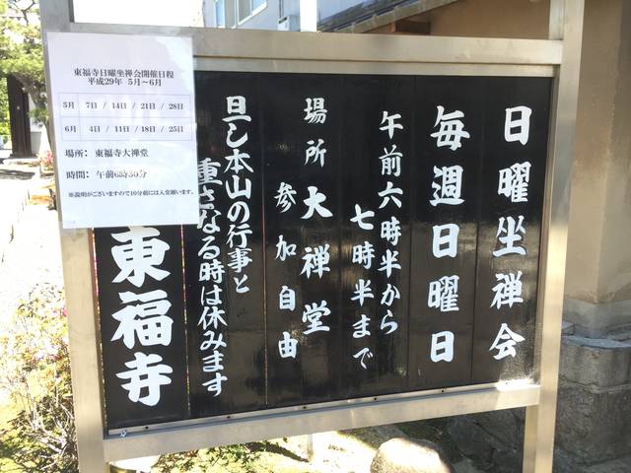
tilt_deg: -9.6
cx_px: 316
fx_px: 529
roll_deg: -0.7
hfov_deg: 61.7
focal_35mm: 29
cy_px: 236
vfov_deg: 48.2
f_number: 2.2
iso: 32
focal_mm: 4.15
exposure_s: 1/166
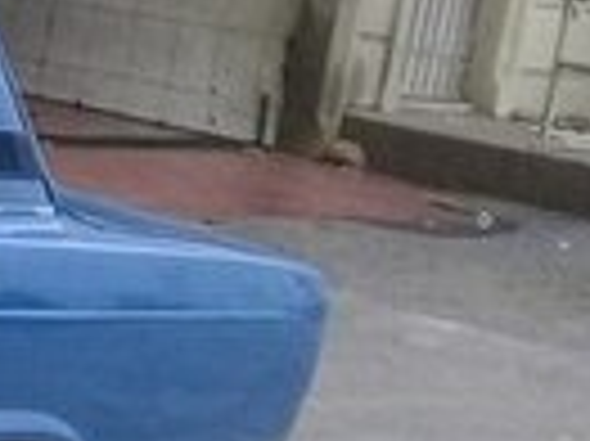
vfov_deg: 9.5
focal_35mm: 156
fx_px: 2656
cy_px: 205
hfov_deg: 10.7
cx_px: -860
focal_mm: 3.3
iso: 64
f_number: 2.2
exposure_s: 1/100
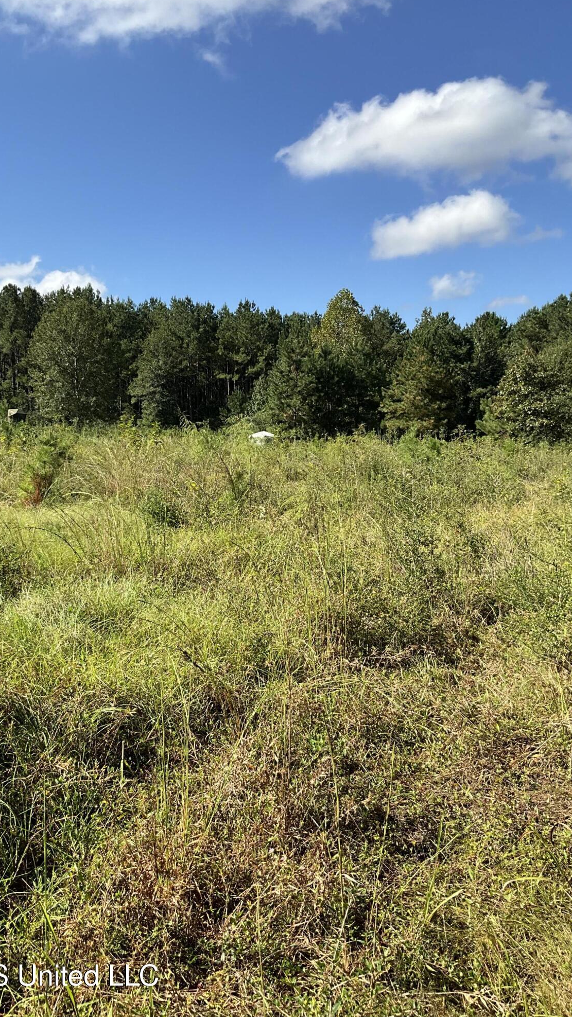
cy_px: 508
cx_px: 240
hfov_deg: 36.6
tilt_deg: -4.5
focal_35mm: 32
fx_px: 863
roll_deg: +0.1
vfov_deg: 61.0
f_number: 1.8
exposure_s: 1/1377
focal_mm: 3
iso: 25
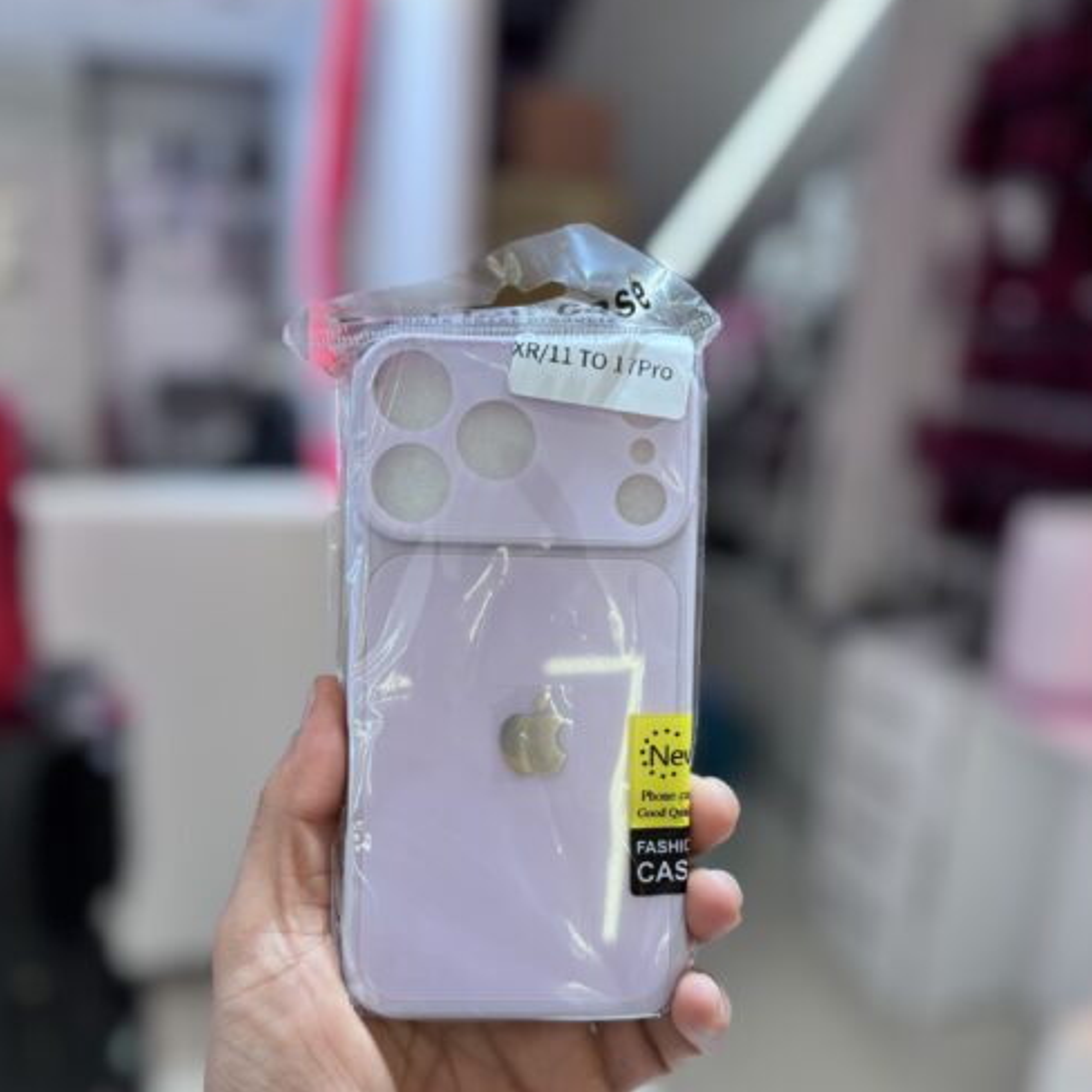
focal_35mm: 29
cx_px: 537
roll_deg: -4.0
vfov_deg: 55.2
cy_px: 659
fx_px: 1035
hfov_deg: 55.6
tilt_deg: -17.1
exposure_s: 1/101
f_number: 1.78
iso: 64
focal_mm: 6.76
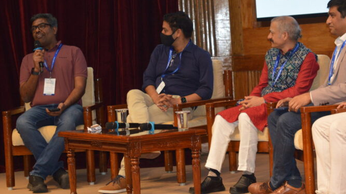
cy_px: 57
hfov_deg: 16.5
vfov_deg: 9.3
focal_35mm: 130
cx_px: 251
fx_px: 1191
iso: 1000
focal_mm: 55
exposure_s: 1/60
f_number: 5.6
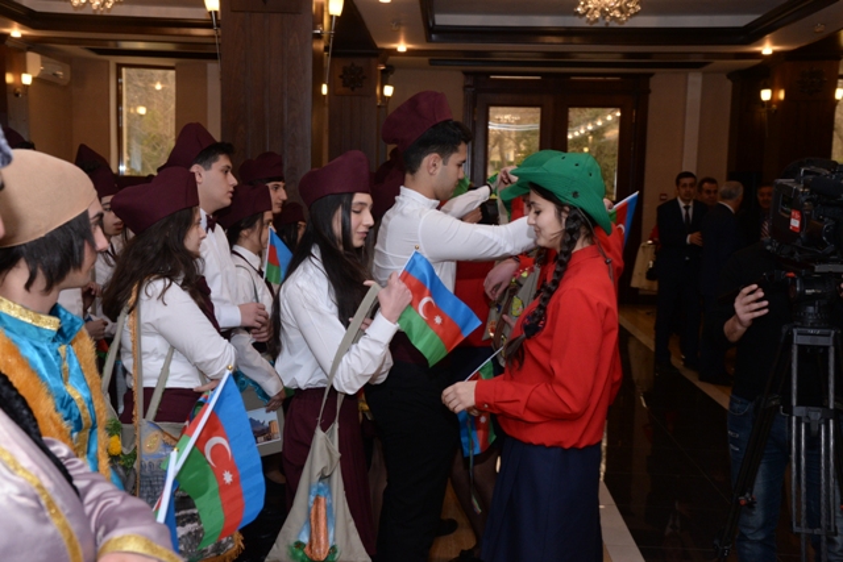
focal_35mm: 46
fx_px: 1077
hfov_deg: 42.7
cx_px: 422
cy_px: 281
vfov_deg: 29.3
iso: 2200
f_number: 6.3
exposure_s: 1/125
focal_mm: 46
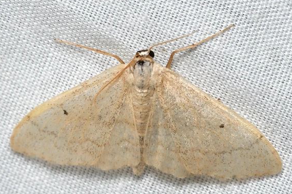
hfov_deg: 8.1
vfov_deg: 5.4
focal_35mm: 253
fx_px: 2051
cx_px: 150
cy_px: 106
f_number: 10
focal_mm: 150
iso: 100
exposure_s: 1/250
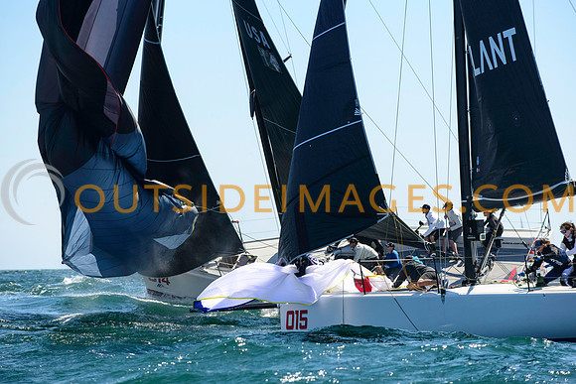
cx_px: 288
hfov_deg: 11.7
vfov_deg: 7.8
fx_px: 2821
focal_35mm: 176
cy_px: 192
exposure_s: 1/1600
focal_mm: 165
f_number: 5.6
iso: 250
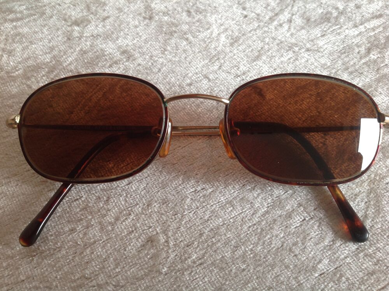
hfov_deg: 52.7
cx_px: 194
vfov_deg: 40.6
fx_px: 393
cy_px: 146
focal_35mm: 35
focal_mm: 4.28
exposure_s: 1/30
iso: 50
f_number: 2.4
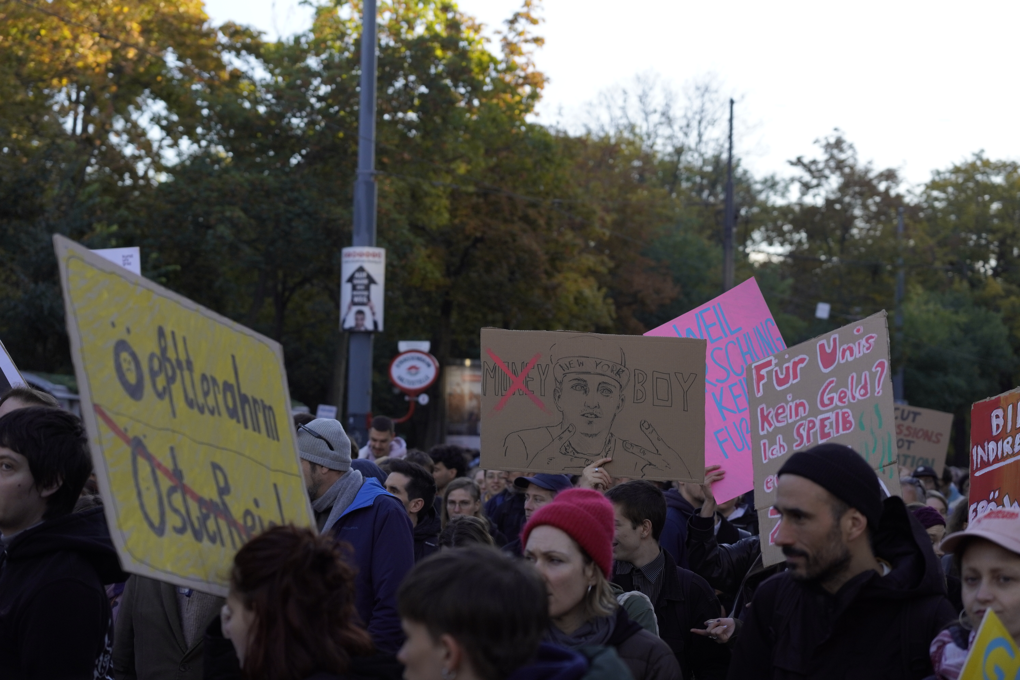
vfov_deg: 16.3
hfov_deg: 24.2
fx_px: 2380
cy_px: 340
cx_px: 510
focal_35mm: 84
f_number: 3.2
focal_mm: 56
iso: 400
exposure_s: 1/2000
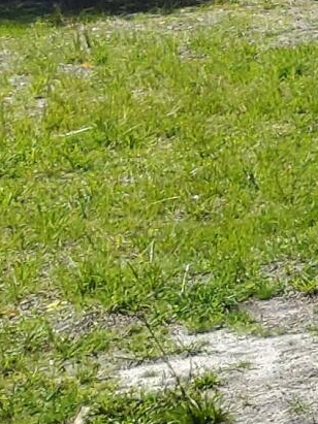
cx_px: 1481
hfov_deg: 5.9
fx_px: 2328
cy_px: -444
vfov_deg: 9.7
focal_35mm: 190
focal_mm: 3.08
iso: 50
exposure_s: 1/1111
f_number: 2
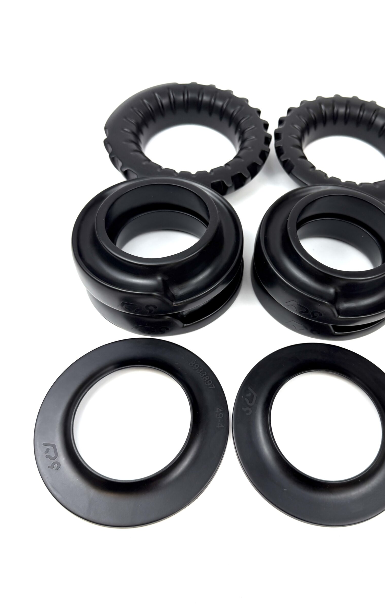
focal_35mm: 27
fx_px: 453
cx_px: 244
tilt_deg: -56.0
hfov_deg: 45.6
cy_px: 298
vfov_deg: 68.4
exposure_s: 1/325
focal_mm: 6.76
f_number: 1.78
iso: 80
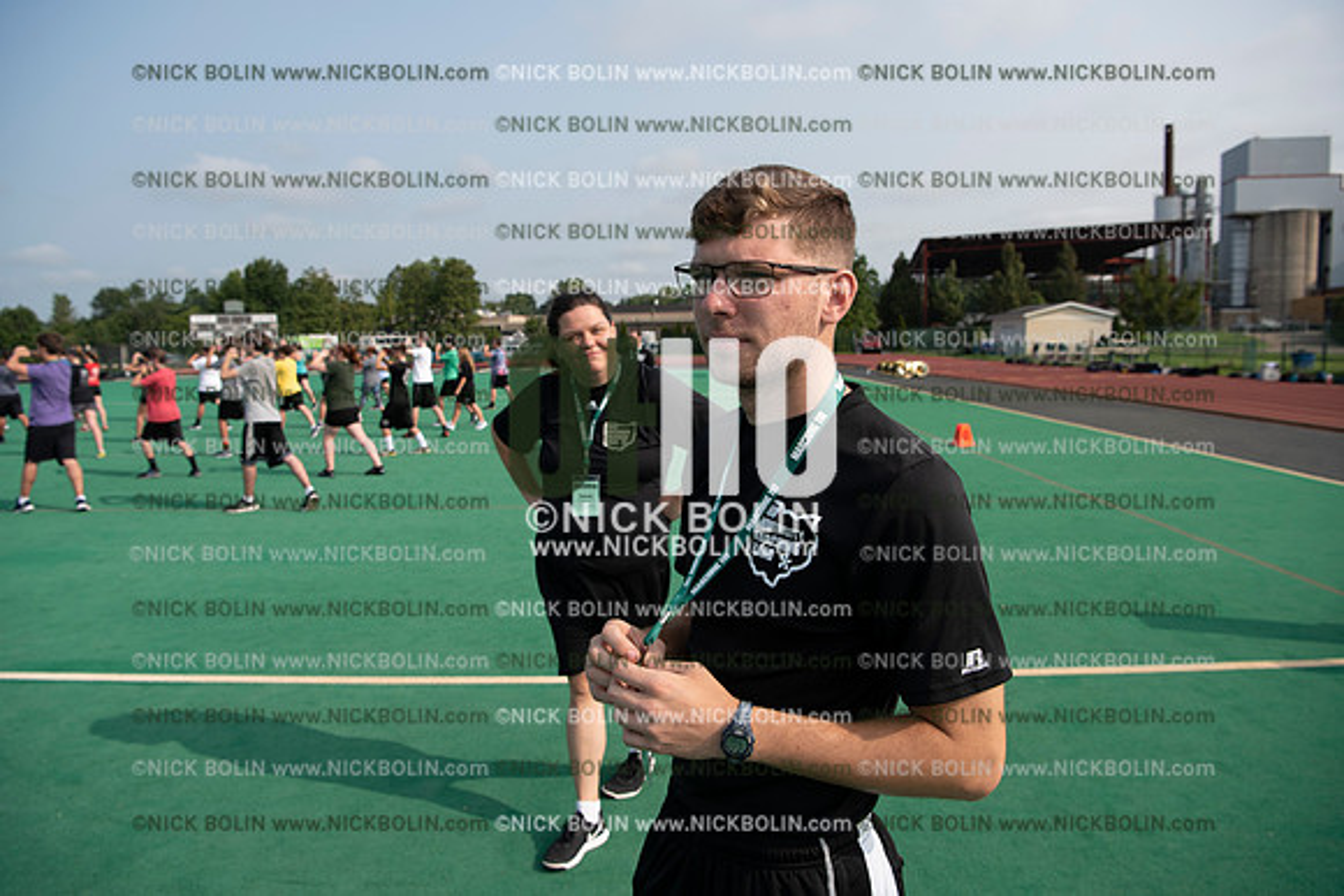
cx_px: 672
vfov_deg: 53.2
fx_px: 896
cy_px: 448
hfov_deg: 73.7
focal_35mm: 24
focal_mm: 24
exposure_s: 1/640
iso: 125
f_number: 5.6
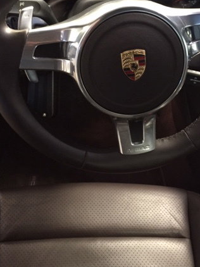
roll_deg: -8.9
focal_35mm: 44
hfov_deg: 32.8
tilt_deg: -33.3
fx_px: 339
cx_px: 116
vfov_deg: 42.2
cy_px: 82
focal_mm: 4.15
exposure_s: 1/20
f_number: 2.2
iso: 250
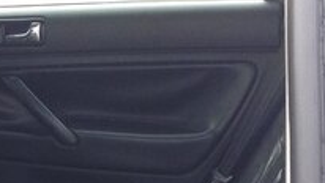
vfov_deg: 10.3
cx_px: -96
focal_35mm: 115
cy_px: 253
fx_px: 991
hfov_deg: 17.5
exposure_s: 1/40
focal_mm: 4.12
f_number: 2.4
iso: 50
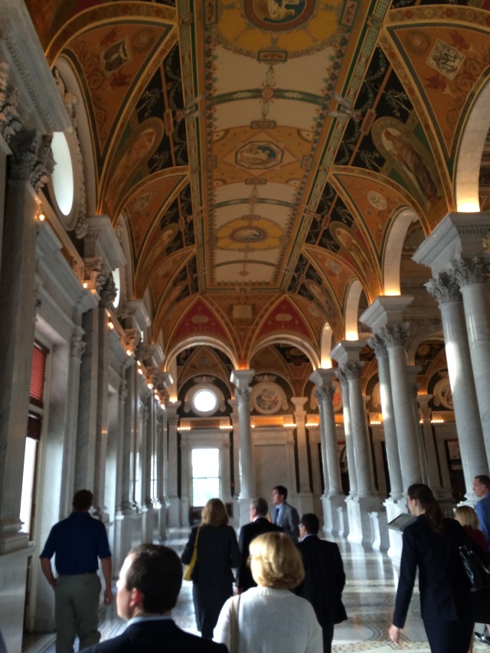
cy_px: 326
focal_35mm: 29
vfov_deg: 61.7
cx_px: 245
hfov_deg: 48.2
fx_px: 547
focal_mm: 4.15
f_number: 2.2
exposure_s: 1/30
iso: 100
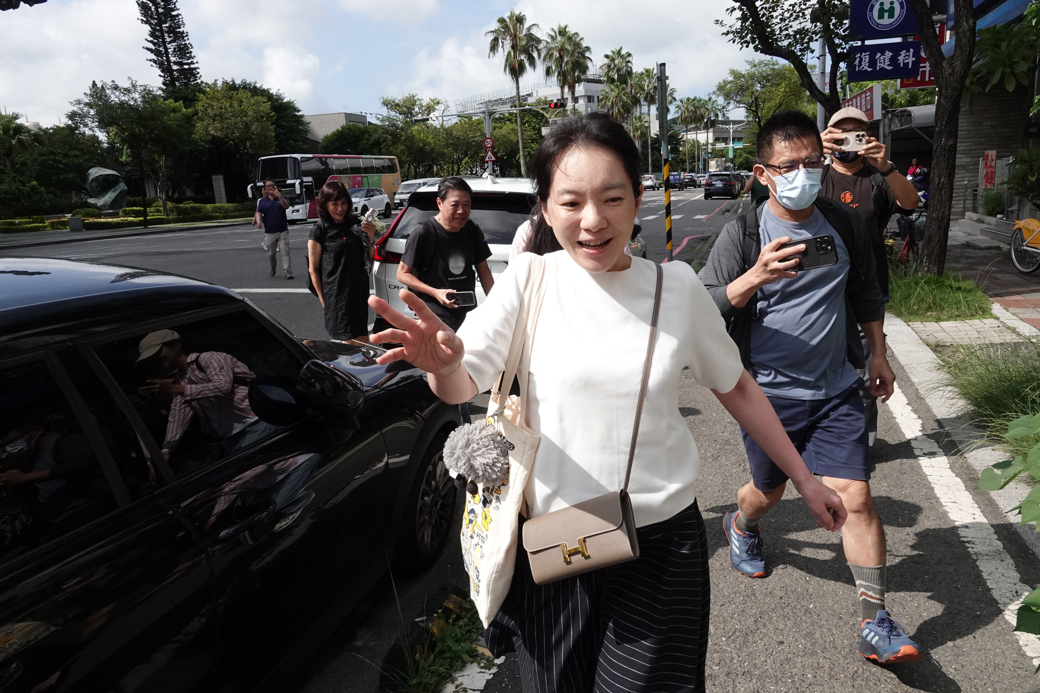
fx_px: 751
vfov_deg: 49.5
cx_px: 537
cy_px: 363
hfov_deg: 69.4
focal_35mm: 26
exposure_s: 1/2500
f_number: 5.6
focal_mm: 8.8
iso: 800
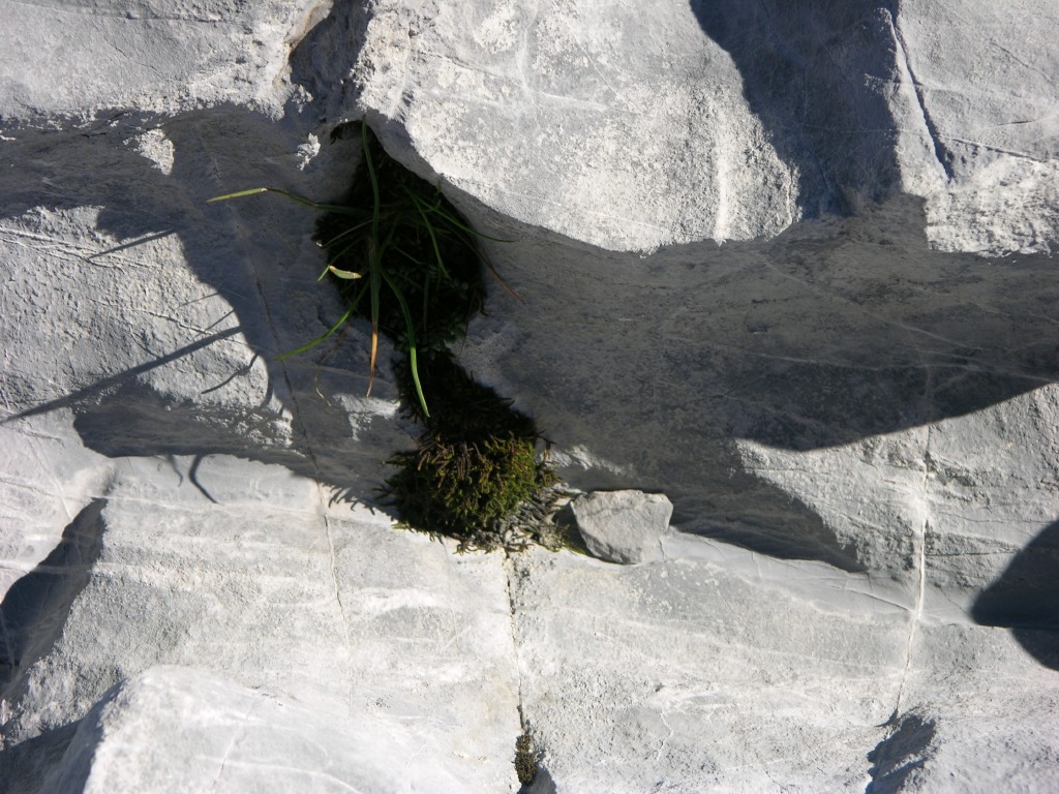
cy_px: 397
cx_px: 530
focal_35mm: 180
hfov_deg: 11.0
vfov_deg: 8.2
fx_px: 5507
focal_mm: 44.7
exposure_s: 1/285
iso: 50
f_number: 5
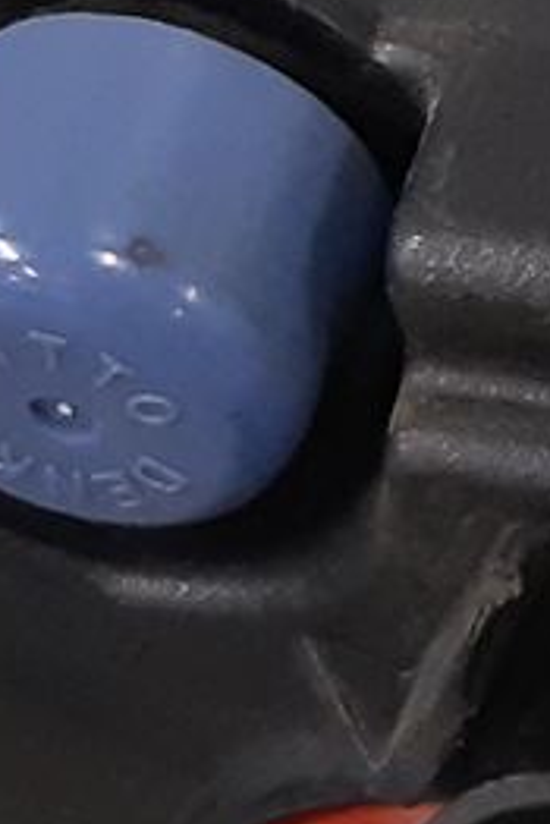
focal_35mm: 211
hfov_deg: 6.3
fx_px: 4829
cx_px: 1072
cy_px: -50
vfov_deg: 9.7
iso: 200
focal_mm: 3.93
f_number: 1.7
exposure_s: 1/50
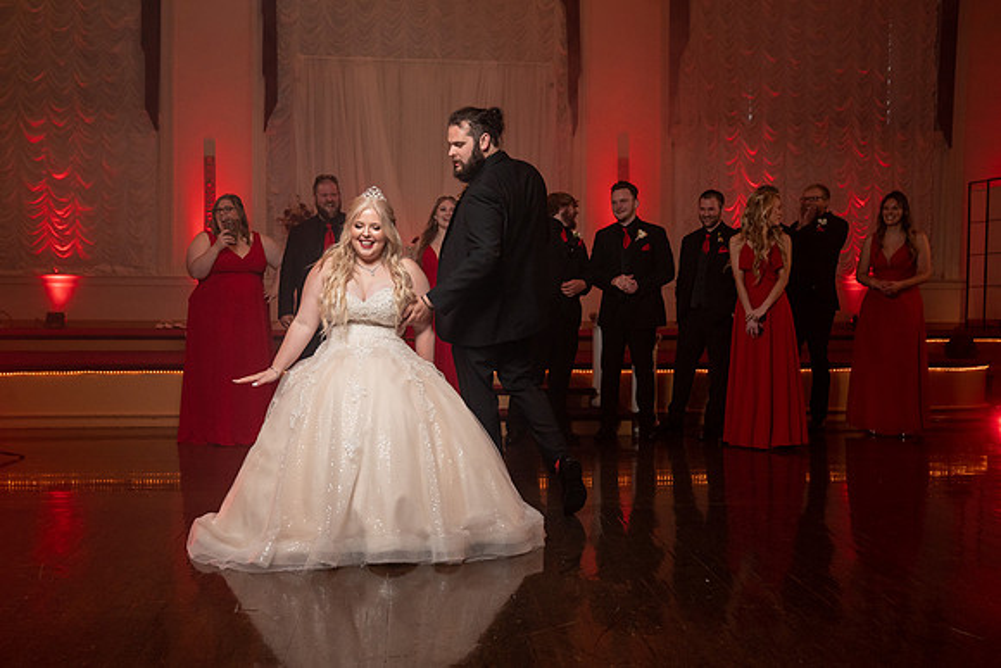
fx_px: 901
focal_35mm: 32
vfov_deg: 40.7
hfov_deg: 58.1
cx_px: 475
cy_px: 337
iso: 2000
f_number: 4
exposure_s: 1/200
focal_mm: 30
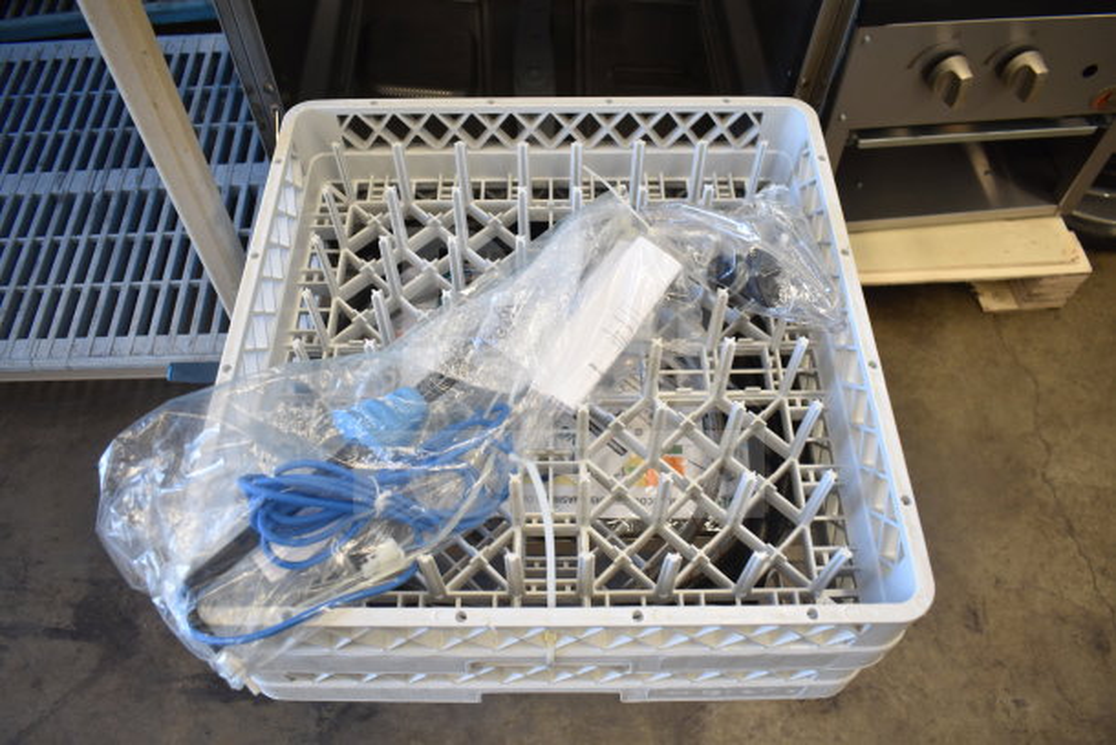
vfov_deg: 48.0
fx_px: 837
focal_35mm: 27
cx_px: 558
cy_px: 372
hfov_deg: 67.4
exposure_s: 1/30
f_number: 3.5
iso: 220
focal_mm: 18
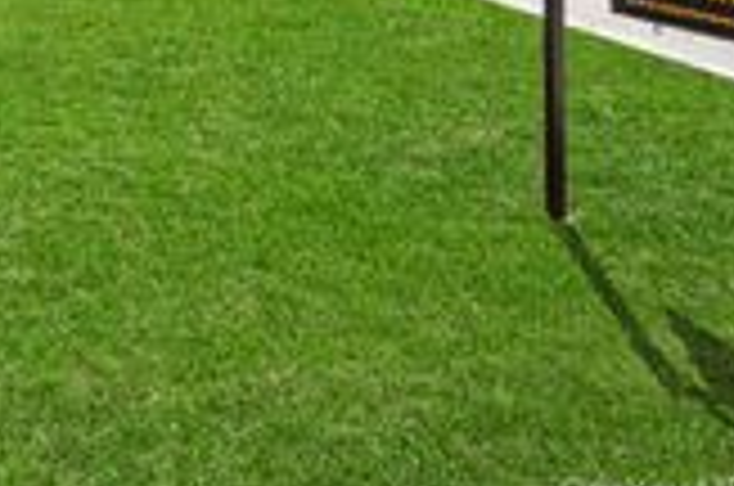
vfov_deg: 24.5
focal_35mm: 43
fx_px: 875
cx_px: -342
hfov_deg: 29.5
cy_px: -232
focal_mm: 14
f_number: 10
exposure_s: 1/400
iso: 500
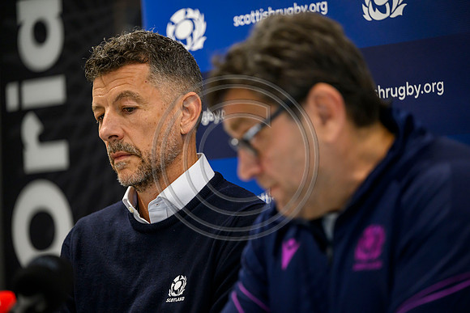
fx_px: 2155
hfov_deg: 12.4
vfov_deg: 8.3
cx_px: 235
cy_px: 156
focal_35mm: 165
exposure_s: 1/400
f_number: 2.8
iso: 2500
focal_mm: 165
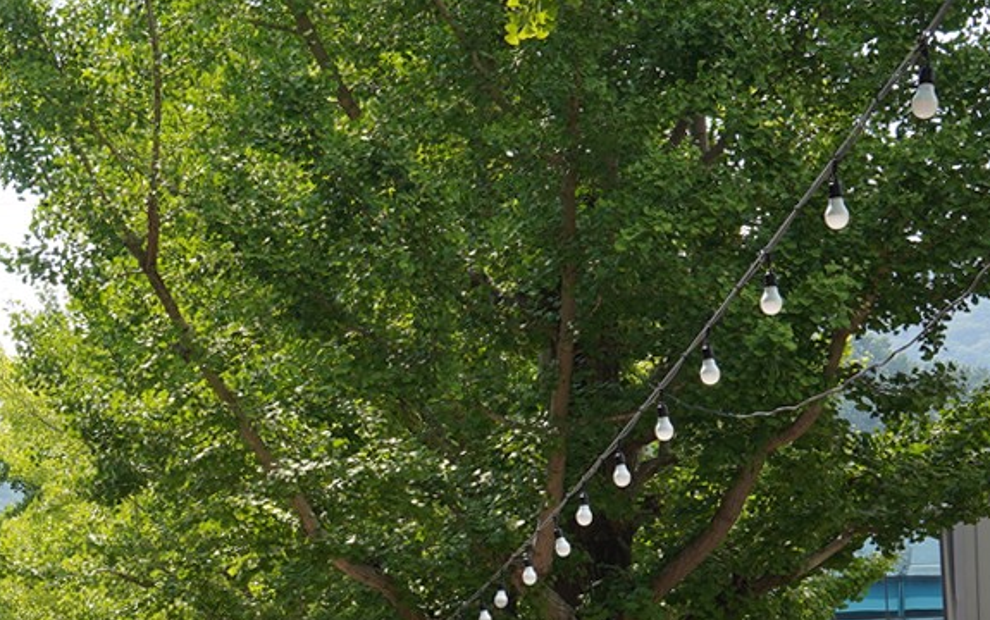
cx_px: -183
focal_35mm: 124
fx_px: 3347
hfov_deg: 16.2
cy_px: 677
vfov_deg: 10.5
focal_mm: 35
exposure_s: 1/100
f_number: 9
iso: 100
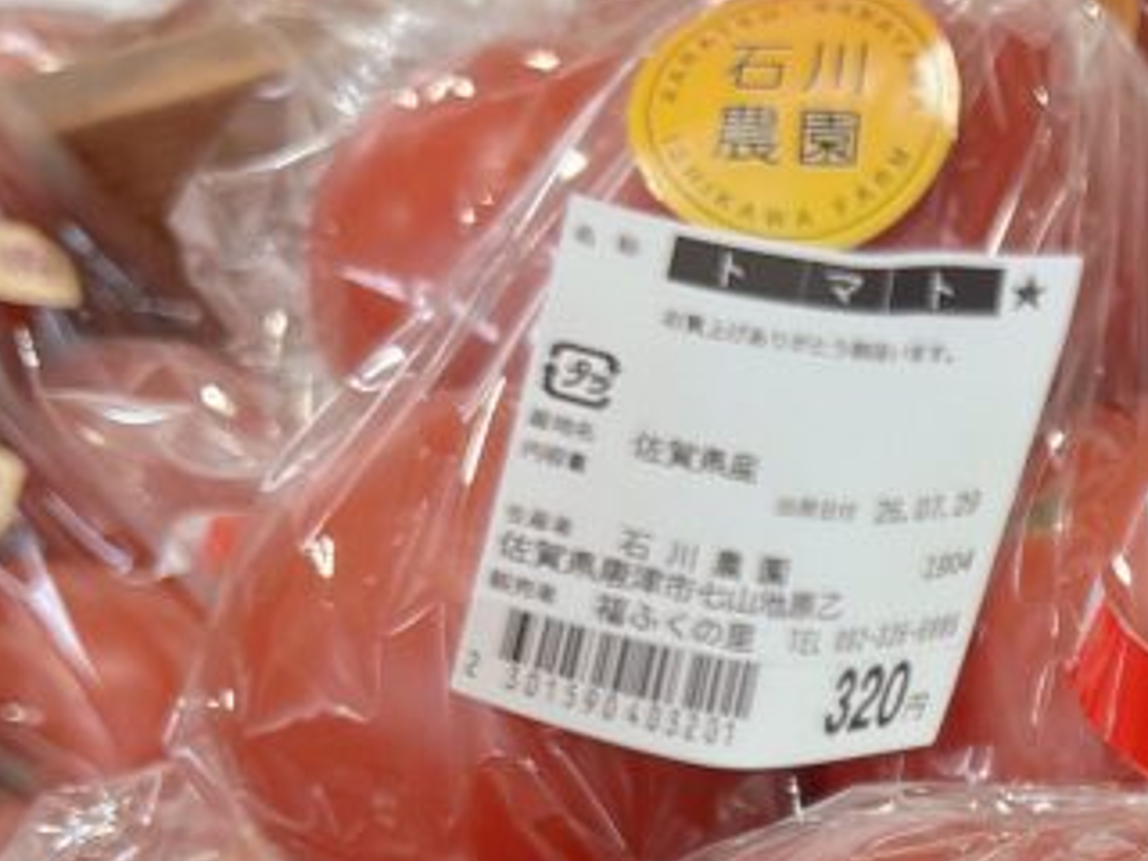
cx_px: 1539
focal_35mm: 78
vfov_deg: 17.5
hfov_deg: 22.2
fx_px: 2587
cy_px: 1177
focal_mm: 5.96
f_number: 1.6
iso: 80
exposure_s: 1/60
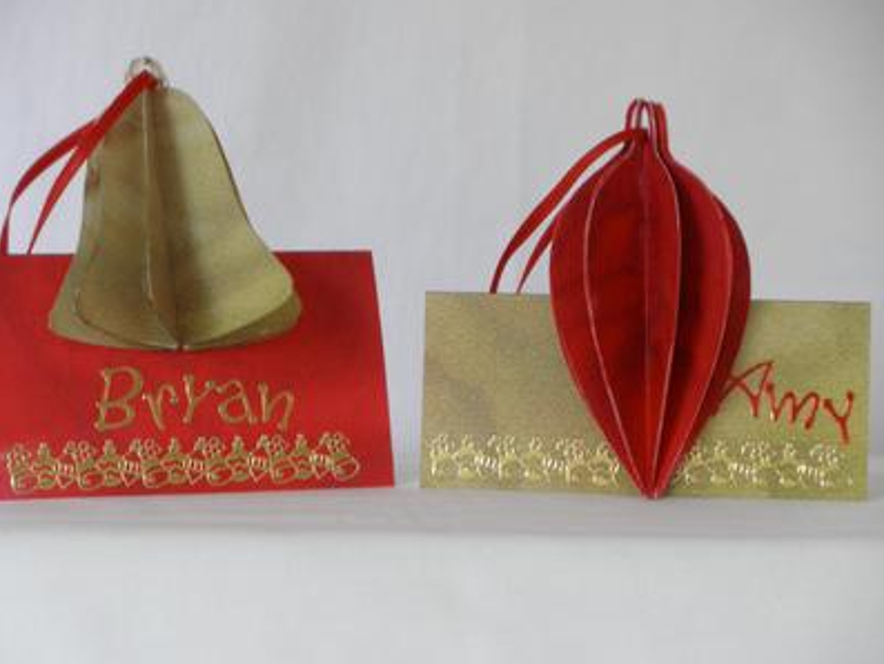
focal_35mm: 153
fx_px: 3908
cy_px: 330
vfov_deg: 9.7
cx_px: 392
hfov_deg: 12.9
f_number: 4.8
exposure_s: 1/8
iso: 200
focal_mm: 23.8
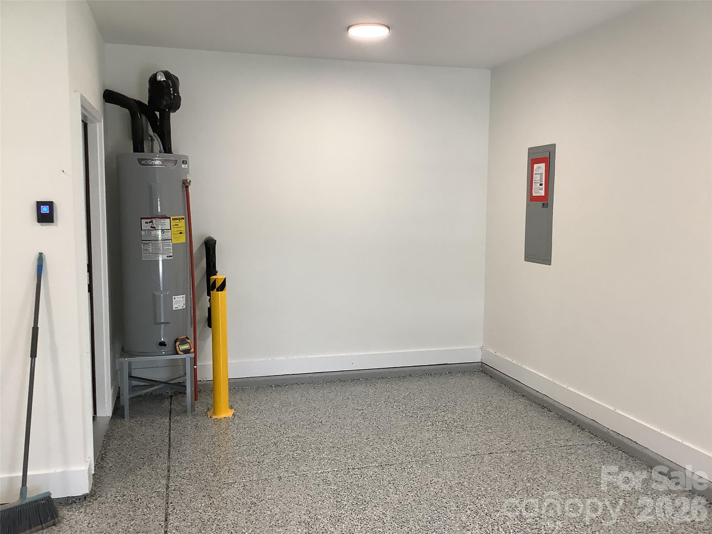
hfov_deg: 58.4
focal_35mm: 31
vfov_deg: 45.4
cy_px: 267
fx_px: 638
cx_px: 356
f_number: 2.4
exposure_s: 1/60
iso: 80
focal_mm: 3.3
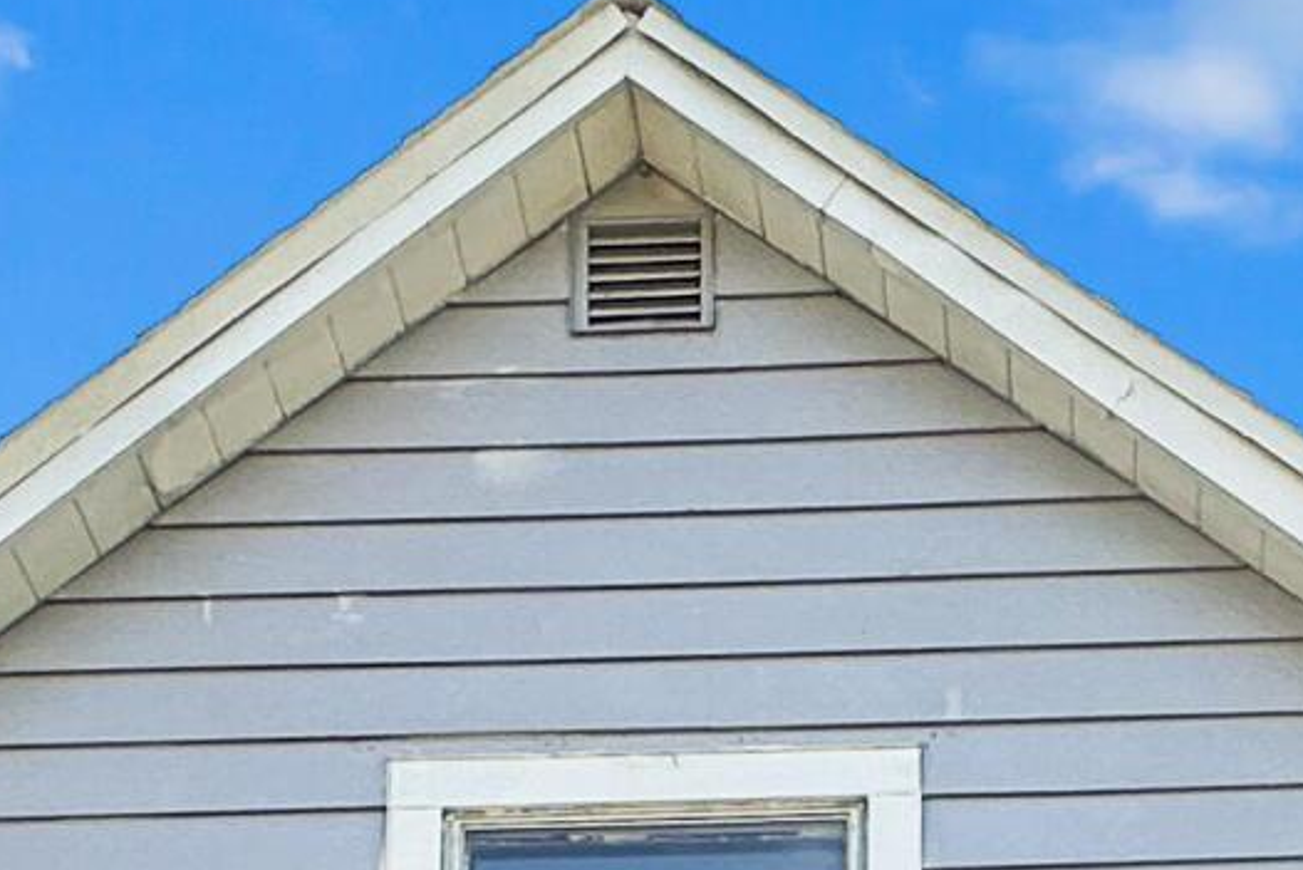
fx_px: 3005
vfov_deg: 11.9
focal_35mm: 83
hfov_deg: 24.2
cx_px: 951
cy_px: 2313
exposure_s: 1/580
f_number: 2.2
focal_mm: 2.22
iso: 40
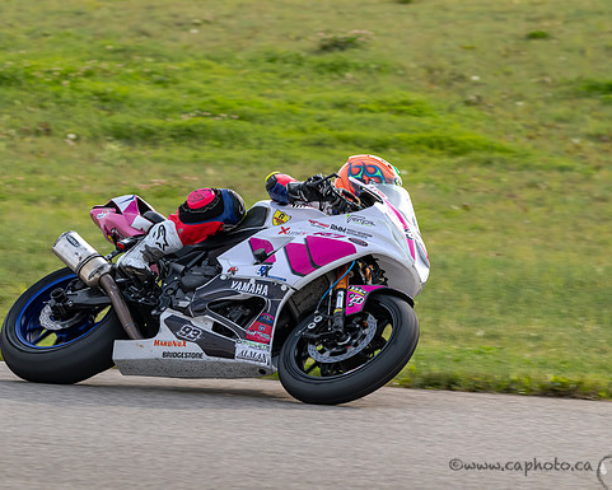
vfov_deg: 4.4
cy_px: 245
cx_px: 275
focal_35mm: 351
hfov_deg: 5.5
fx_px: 6359
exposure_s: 1/800
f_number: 11
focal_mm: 310
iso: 800
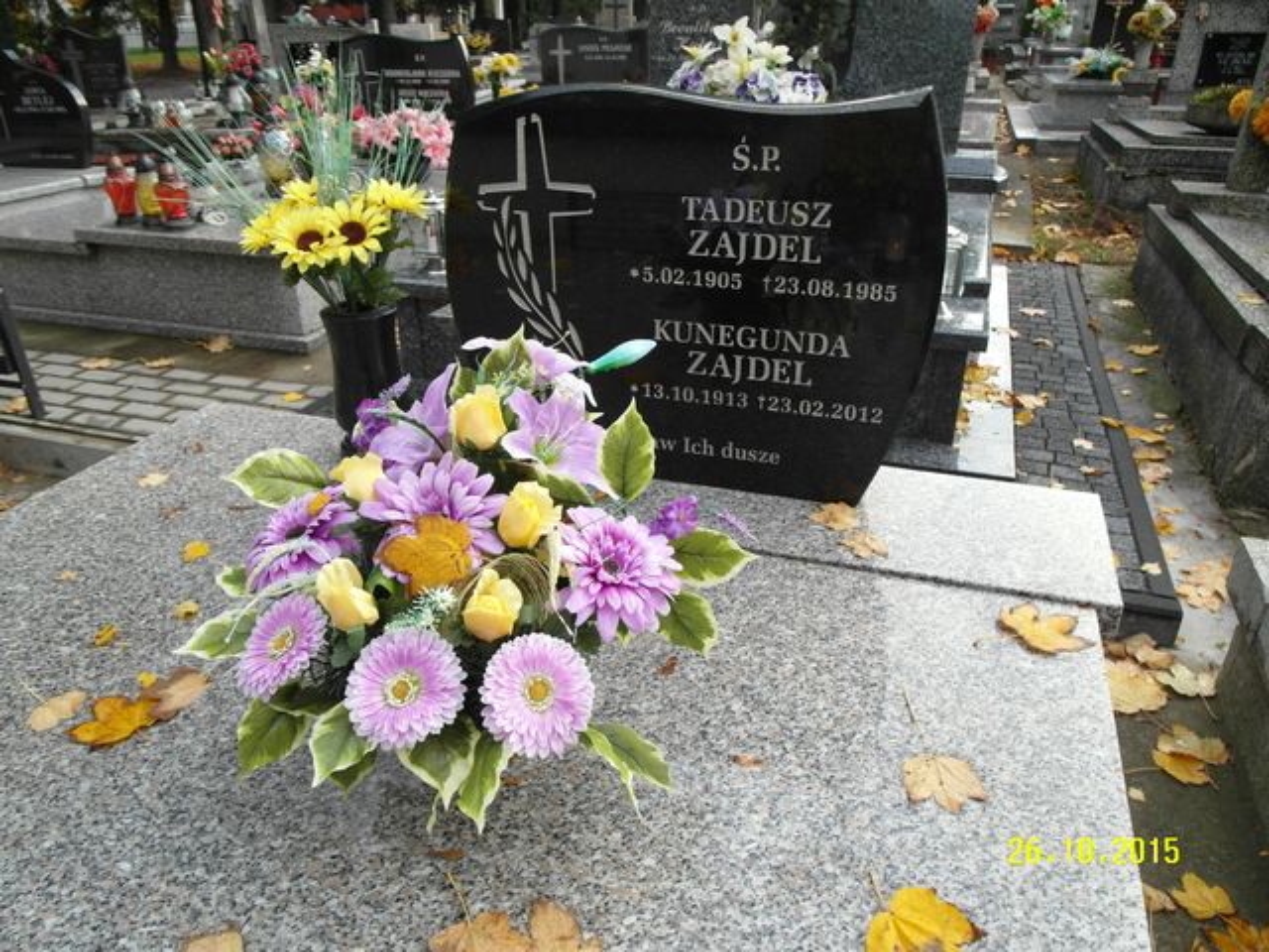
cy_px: 476
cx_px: 634
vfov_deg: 56.8
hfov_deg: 71.6
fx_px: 880
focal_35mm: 24
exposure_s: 1/90
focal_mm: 5.2
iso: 80
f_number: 3.4
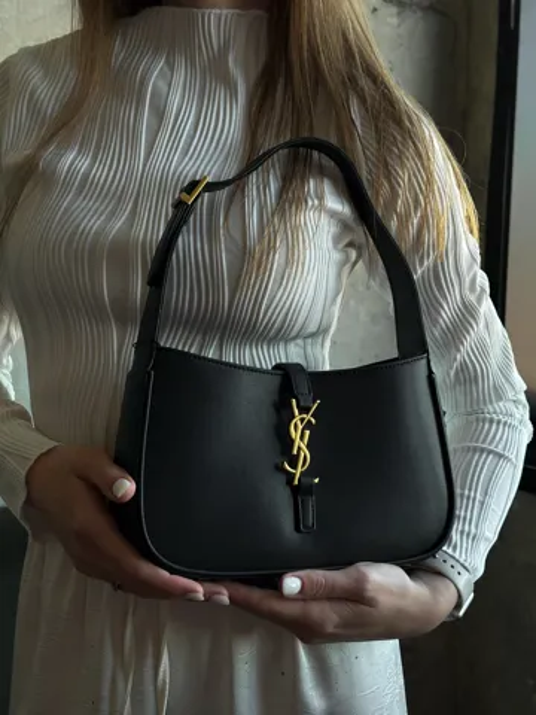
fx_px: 991
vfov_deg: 39.7
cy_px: 358
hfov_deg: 30.3
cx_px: 268
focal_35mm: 48
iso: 80
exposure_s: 1/170
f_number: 1.8
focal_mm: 6.86
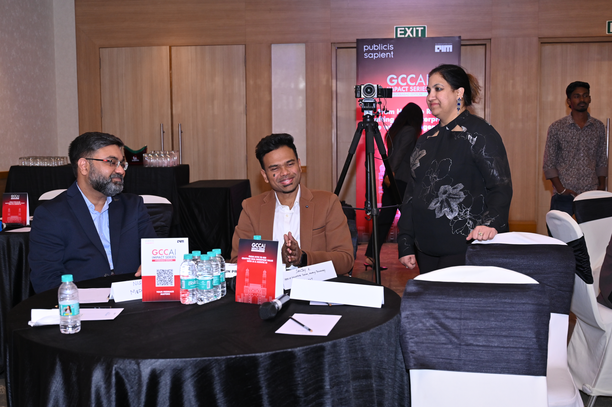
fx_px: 730
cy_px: 204
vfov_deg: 31.1
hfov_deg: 45.5
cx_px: 306
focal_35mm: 43
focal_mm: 43
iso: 1000
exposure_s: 1/160
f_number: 5
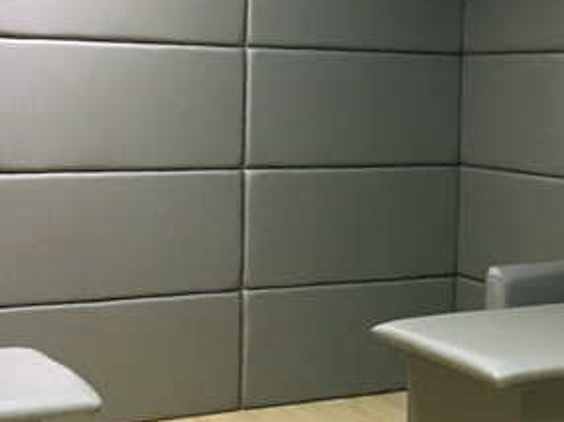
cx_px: 343
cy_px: 141
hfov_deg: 27.4
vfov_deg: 20.6
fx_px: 1156
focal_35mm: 71
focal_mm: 4.15
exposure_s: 1/20
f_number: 2.2
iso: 200
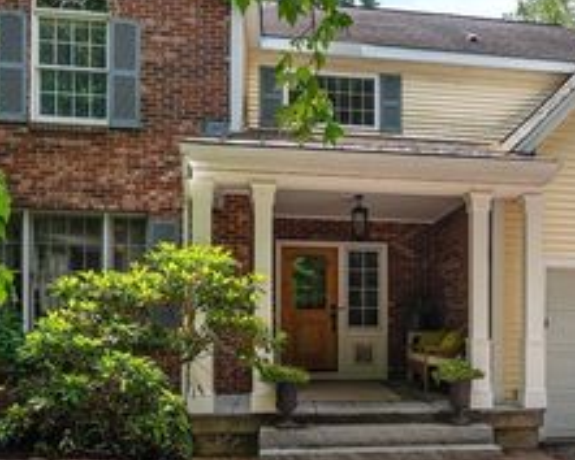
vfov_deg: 43.0
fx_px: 579
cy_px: 168
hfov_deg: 51.8
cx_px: 385
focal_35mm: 34
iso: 320
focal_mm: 16
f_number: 8
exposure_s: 1/320
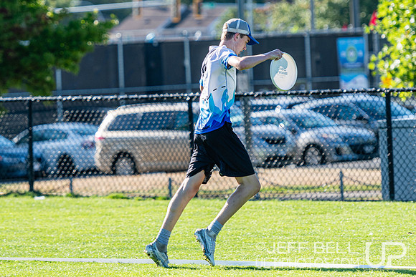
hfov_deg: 6.5
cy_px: 107
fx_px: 3650
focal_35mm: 316
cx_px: 188
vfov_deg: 4.4
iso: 100
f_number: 3.2
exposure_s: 1/1000
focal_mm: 160
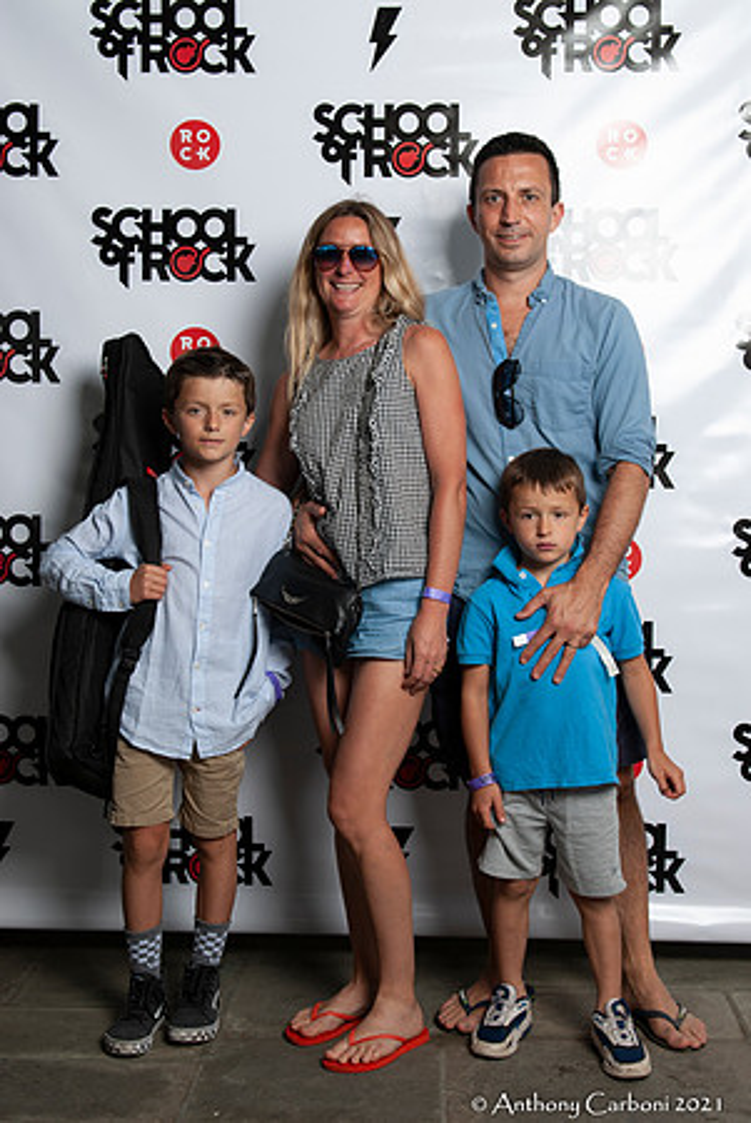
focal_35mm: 51
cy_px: 562
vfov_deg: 38.8
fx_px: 1592
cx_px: 376
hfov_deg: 26.5
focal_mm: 34
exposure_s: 1/160
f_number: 5.6
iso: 100
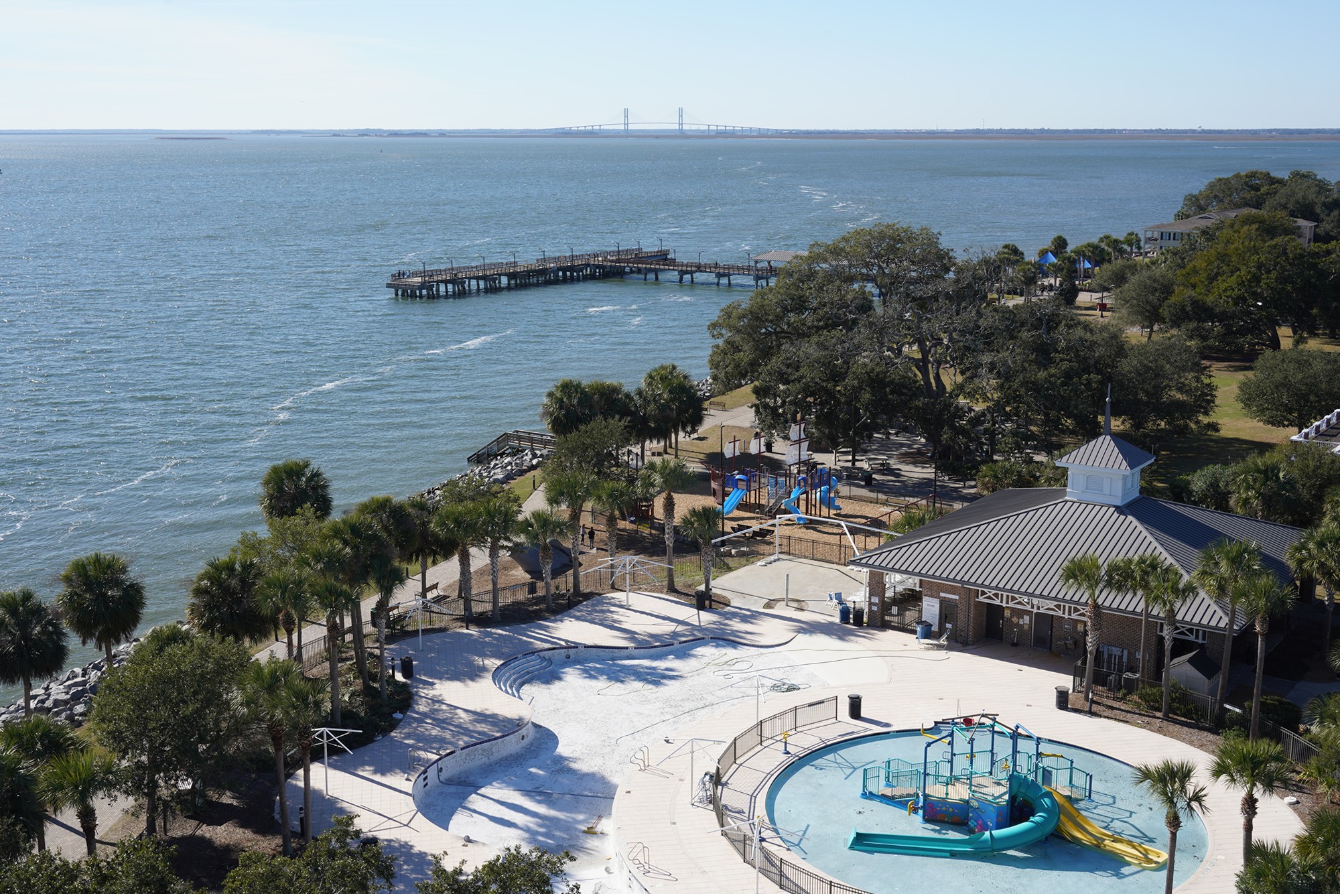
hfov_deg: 47.4
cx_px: 670
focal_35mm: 41
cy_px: 447
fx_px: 1526
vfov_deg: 32.6
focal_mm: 41
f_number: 13
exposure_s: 1/100
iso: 100
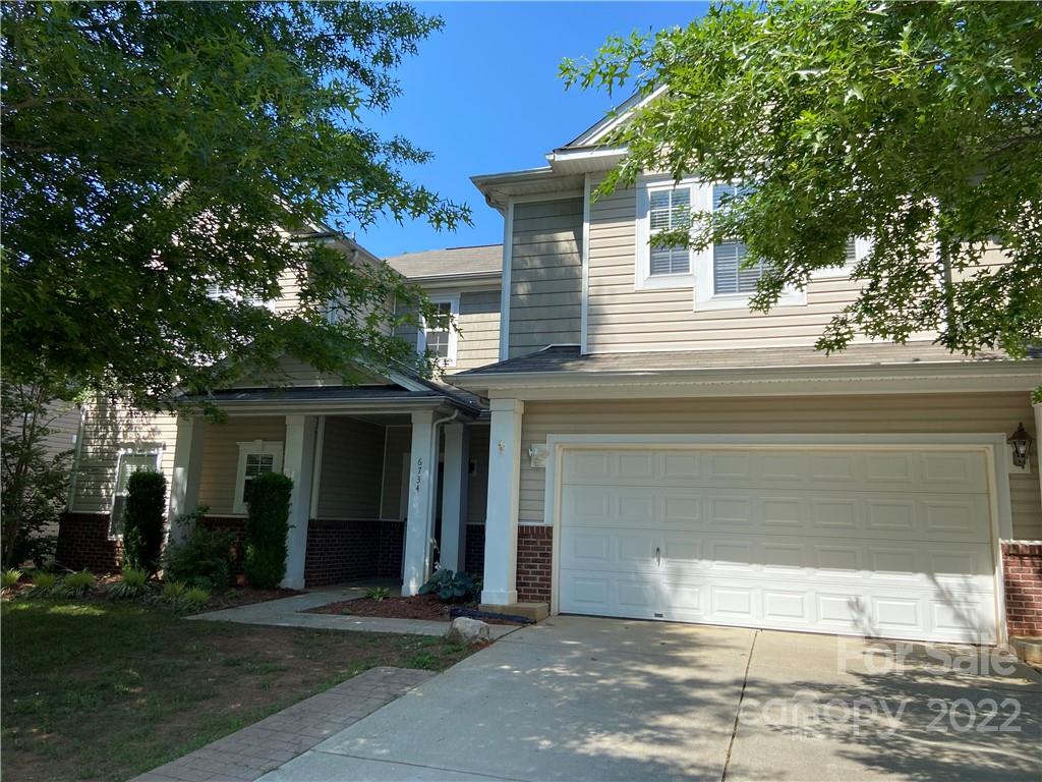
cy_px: 391
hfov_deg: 67.3
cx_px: 521
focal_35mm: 26
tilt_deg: +10.7
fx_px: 783
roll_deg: -1.8
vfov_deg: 53.1
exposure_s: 1/1377
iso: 32
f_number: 1.8
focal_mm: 4.25
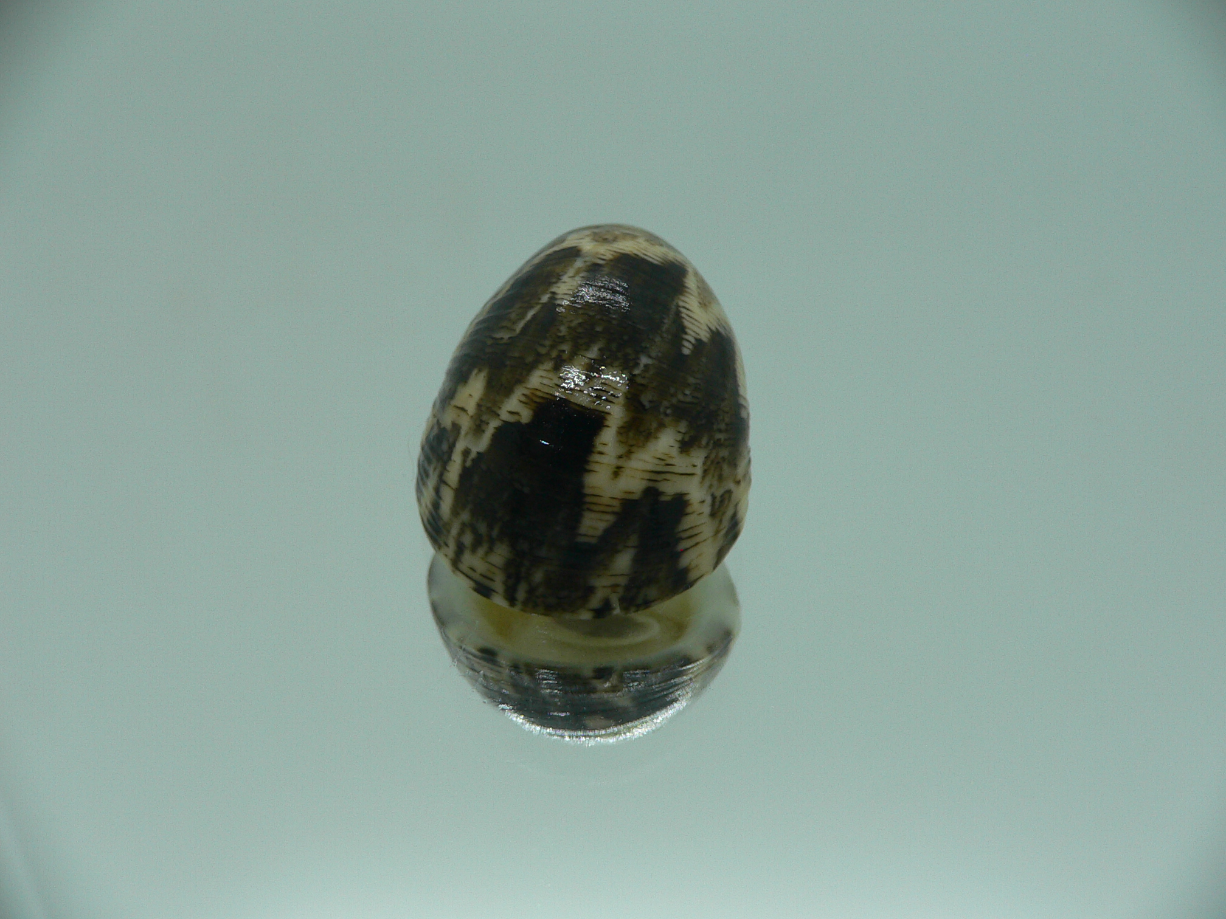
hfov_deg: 52.6
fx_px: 1240
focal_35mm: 35
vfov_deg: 40.7
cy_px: 460
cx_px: 613
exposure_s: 1/60
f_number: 2.8
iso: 80
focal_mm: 4.6
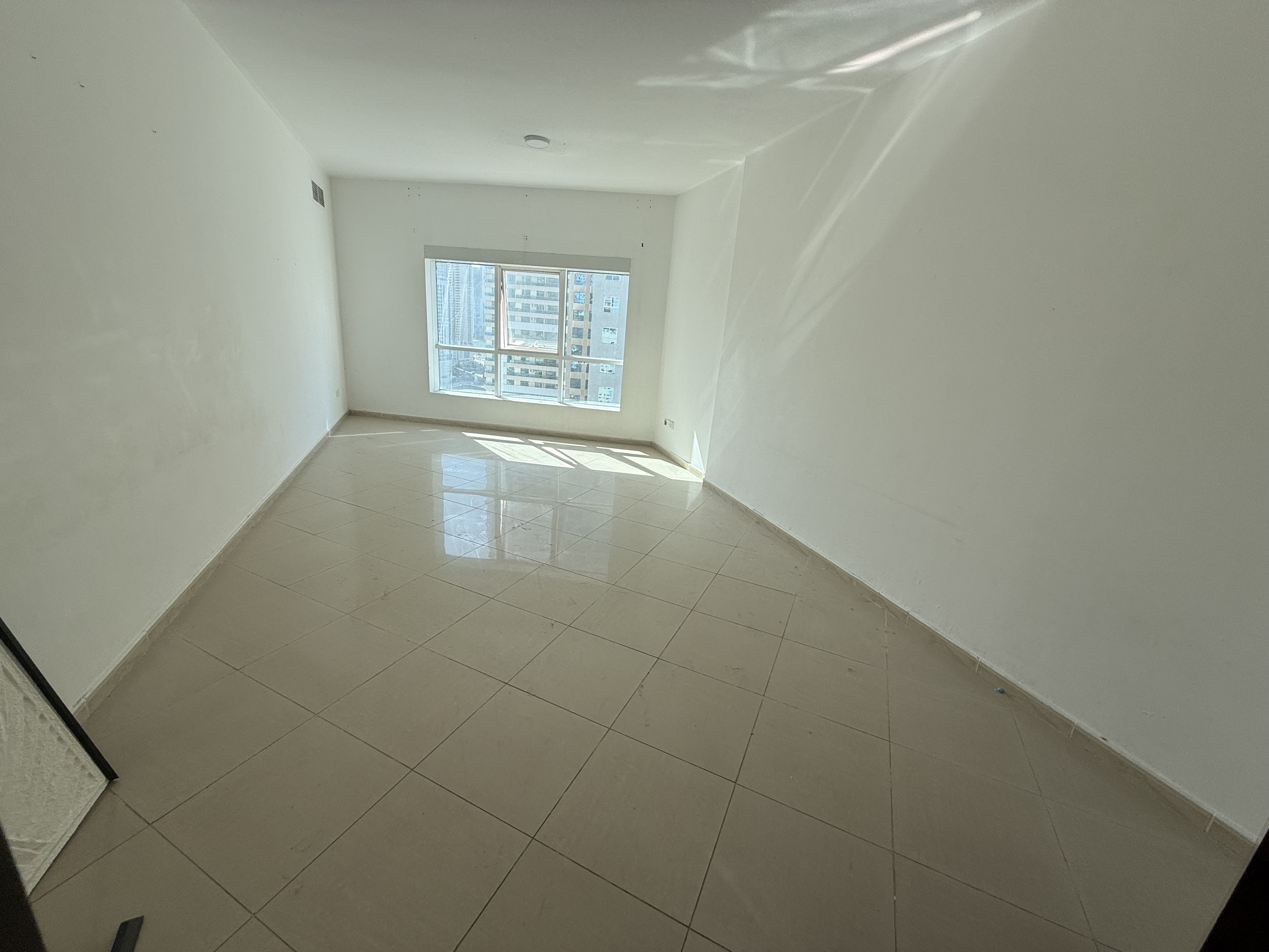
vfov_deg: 85.7
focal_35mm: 14
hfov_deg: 102.1
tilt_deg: -16.6
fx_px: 513
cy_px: 476
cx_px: 634
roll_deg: -4.7
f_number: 2.2
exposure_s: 1/103
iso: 50
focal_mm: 2.22
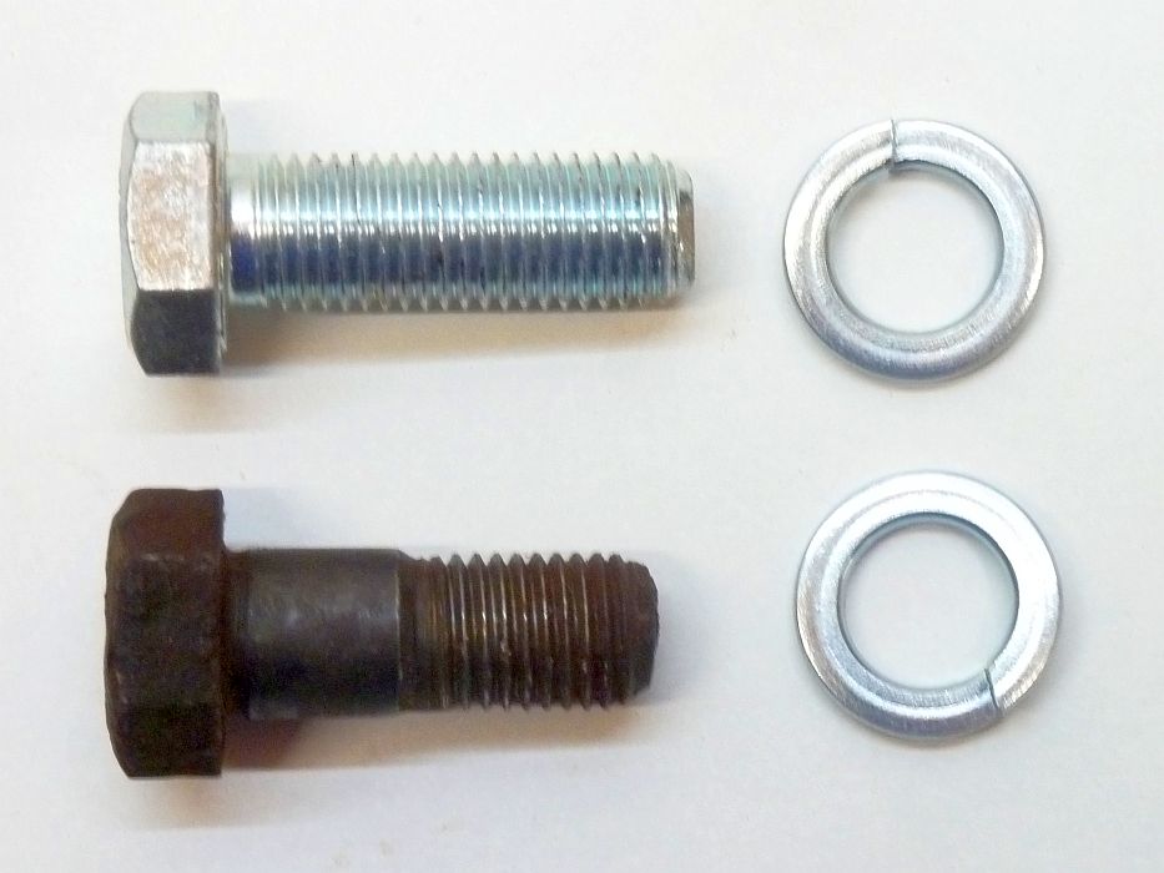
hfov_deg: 23.6
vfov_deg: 17.8
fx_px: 2791
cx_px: 582
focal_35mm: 83
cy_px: 436
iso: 400
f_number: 4.2
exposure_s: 1/25
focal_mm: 13.7
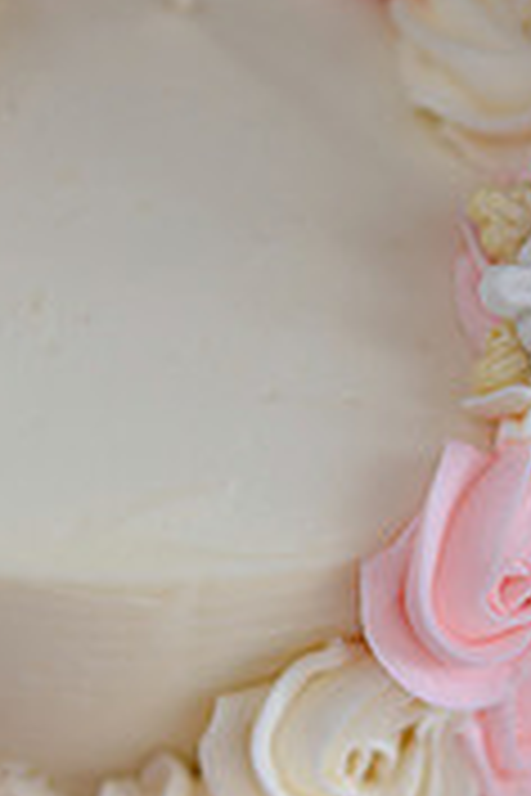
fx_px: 3097
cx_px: 117
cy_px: 378
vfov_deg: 14.7
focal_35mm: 140
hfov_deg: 9.8
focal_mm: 55
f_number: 2.2
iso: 200
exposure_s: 1/100
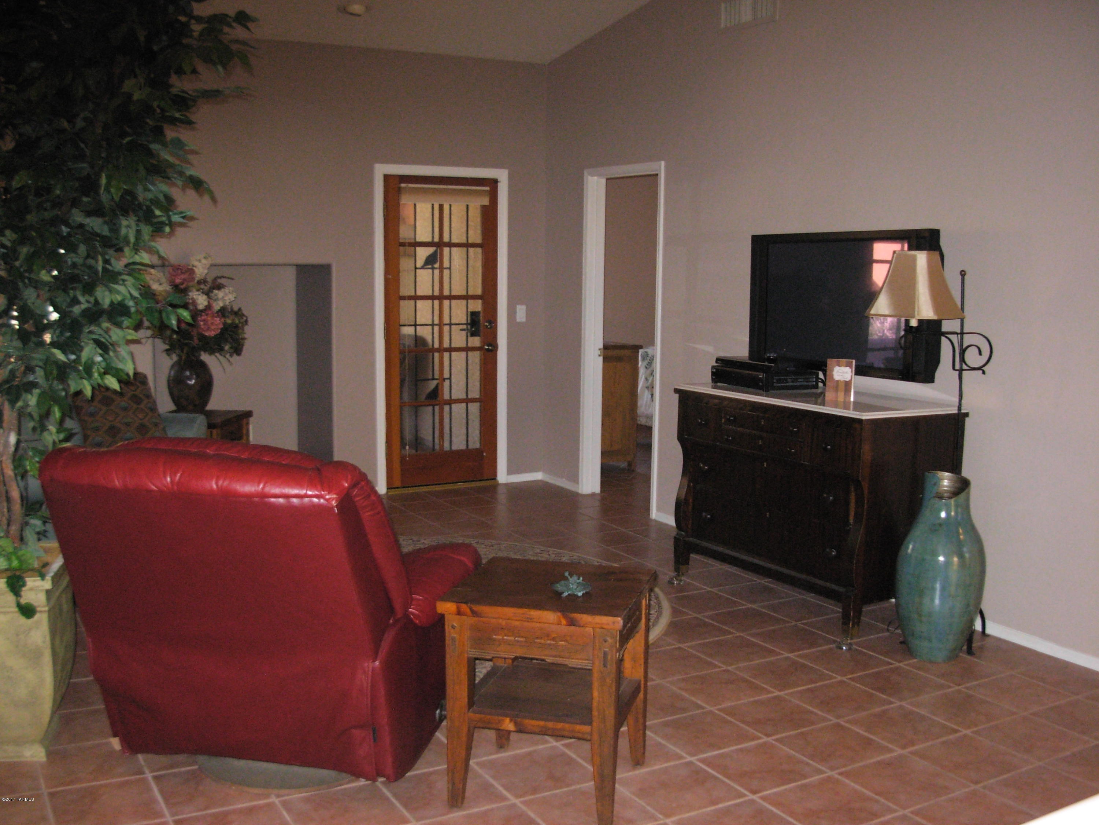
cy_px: 412
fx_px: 1206
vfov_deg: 37.7
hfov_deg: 49.0
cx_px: 550
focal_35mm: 38
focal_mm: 6.3
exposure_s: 1/114
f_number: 2.9
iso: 400
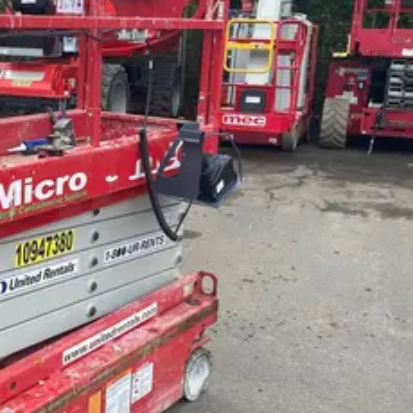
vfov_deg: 31.1
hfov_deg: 30.1
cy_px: 191
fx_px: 742
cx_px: 61
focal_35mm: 55
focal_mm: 4.25
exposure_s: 1/600
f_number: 1.8
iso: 32
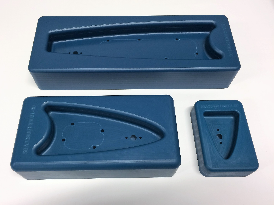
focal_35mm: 29
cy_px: 102
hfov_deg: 61.7
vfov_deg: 48.2
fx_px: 230
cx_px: 137
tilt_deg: -60.7
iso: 125
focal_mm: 4.15
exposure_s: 1/33
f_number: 2.2
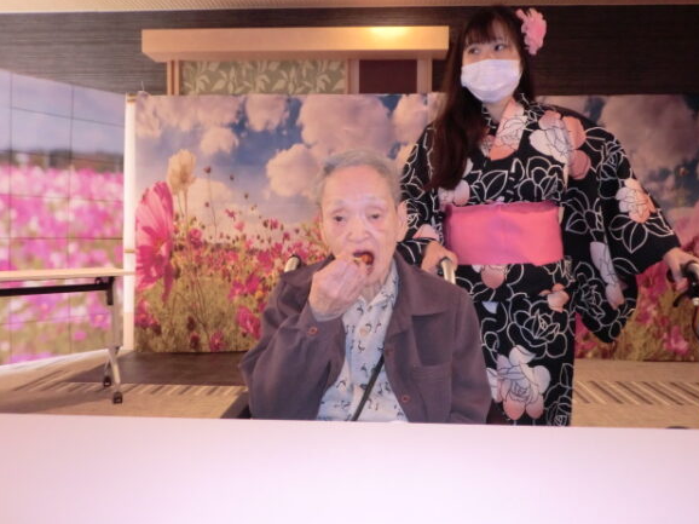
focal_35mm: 27
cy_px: 257
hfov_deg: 65.3
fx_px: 545
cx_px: 360
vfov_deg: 51.3
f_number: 2.8
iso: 400
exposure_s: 1/60
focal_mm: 4.7
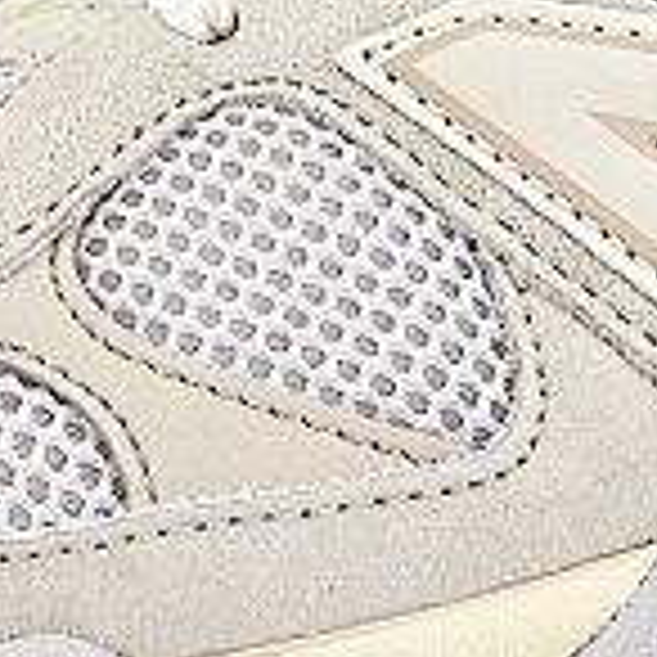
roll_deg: +0.7
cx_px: 405
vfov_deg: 10.2
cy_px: 104
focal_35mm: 170
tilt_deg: -8.3
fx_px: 3650
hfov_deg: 10.3
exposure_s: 1/1224
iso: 50
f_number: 1.5
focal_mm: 5.7
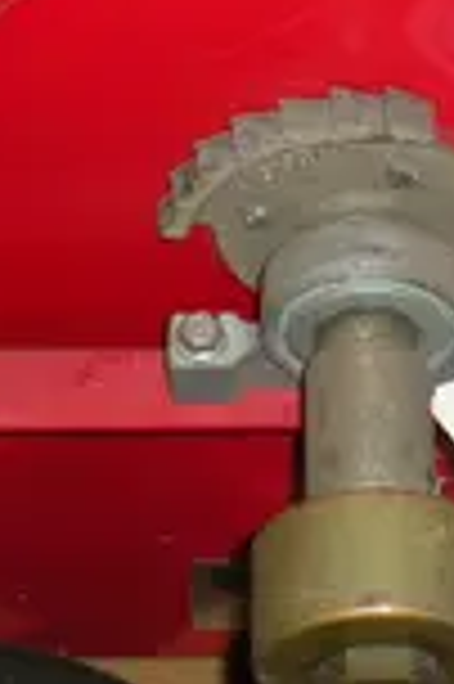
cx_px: 319
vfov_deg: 19.4
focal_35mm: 104
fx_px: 1972
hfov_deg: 13.1
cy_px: 108
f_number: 3.1
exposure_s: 1/60
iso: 64
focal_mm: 6.3
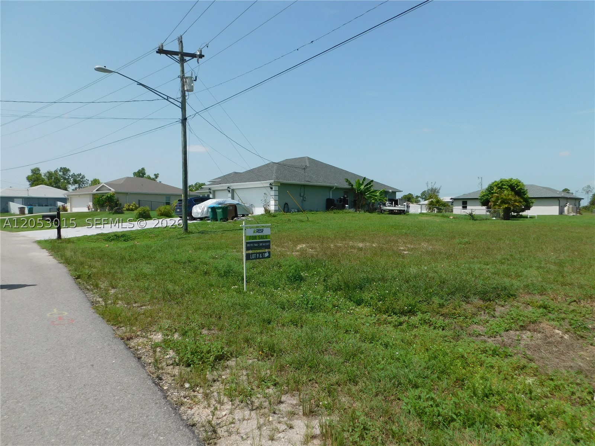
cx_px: 298
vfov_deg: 58.9
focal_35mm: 23
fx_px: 395
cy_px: 223
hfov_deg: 73.9
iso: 125
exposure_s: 1/640
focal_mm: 4
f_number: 6
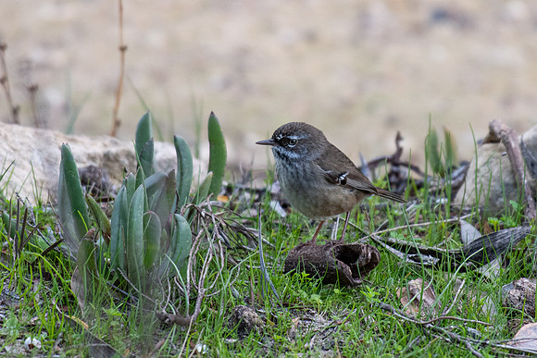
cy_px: 119
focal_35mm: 1144
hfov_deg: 1.8
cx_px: 333
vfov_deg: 1.2
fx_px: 17069
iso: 640
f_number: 5.6
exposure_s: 1/320
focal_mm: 500
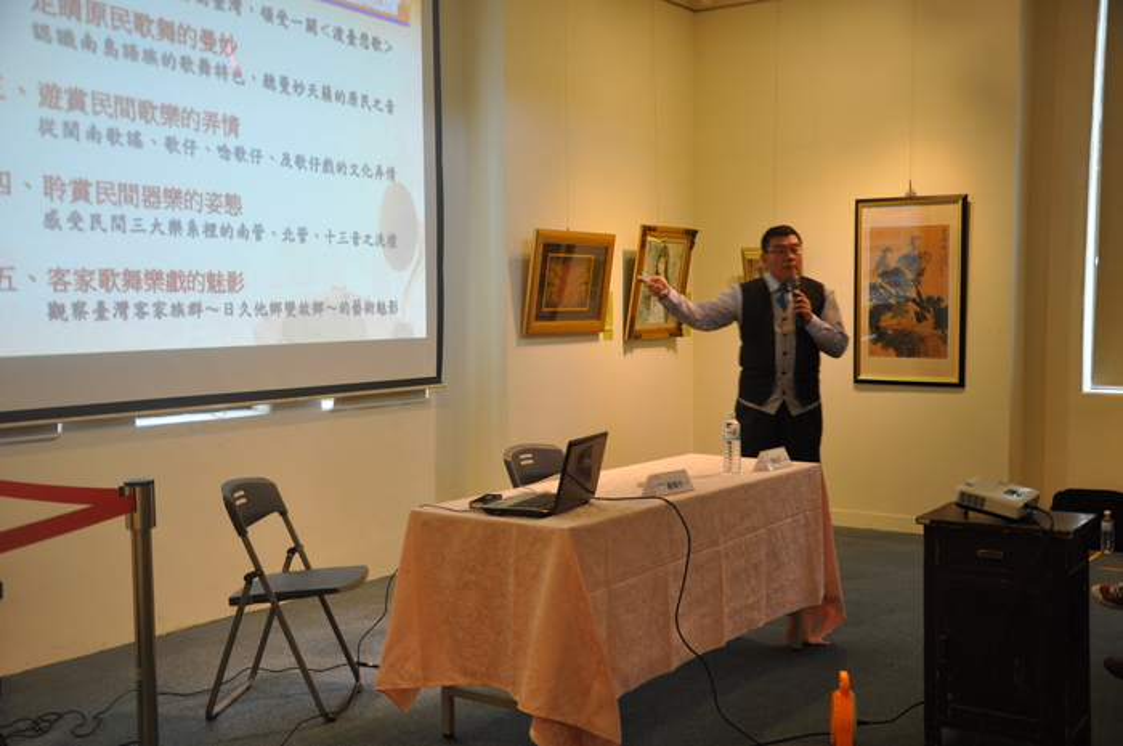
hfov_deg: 49.6
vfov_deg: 34.1
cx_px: 562
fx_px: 1215
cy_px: 373
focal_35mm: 39
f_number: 4
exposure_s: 1/15
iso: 400
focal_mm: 26
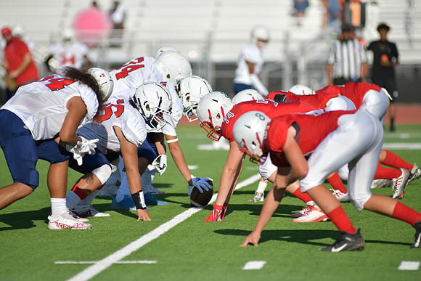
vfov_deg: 4.6
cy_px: 140
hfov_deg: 6.9
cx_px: 210
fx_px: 3509
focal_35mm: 300
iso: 64
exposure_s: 1/2000
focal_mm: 300
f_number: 3.5
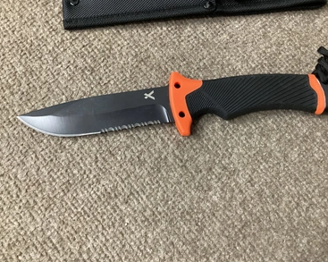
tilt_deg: -75.3
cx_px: 176
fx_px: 320
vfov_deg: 44.5
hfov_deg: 54.2
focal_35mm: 33
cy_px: 131
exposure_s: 1/30
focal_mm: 3.3
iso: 500
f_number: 2.4
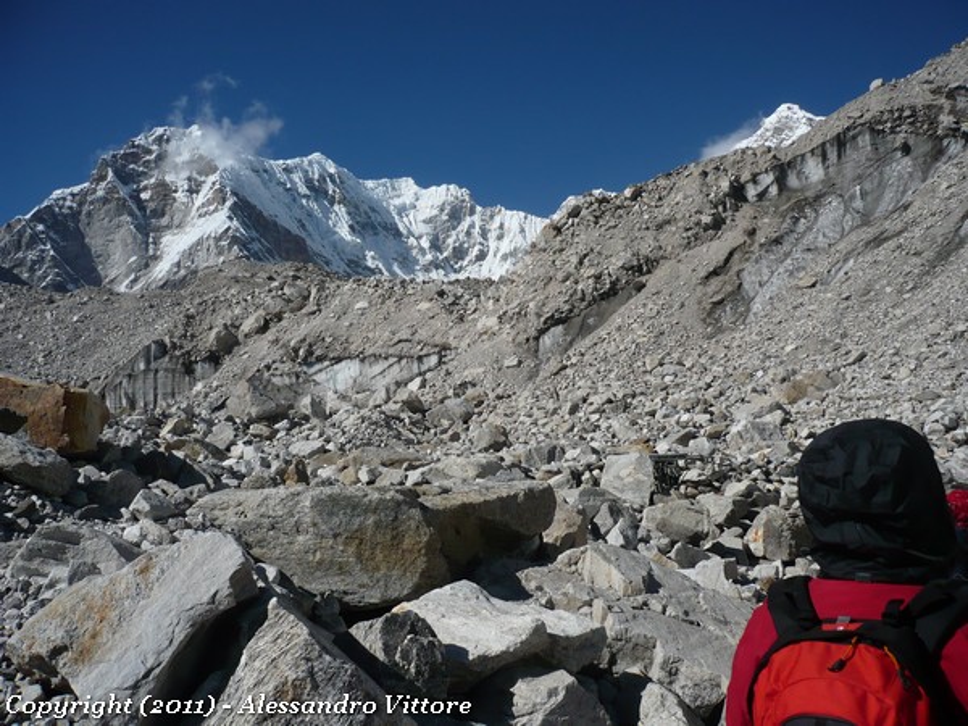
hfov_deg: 52.6
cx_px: 484
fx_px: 979
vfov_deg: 40.7
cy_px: 363
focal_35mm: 35
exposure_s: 1/640
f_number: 8
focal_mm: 5.8
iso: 100
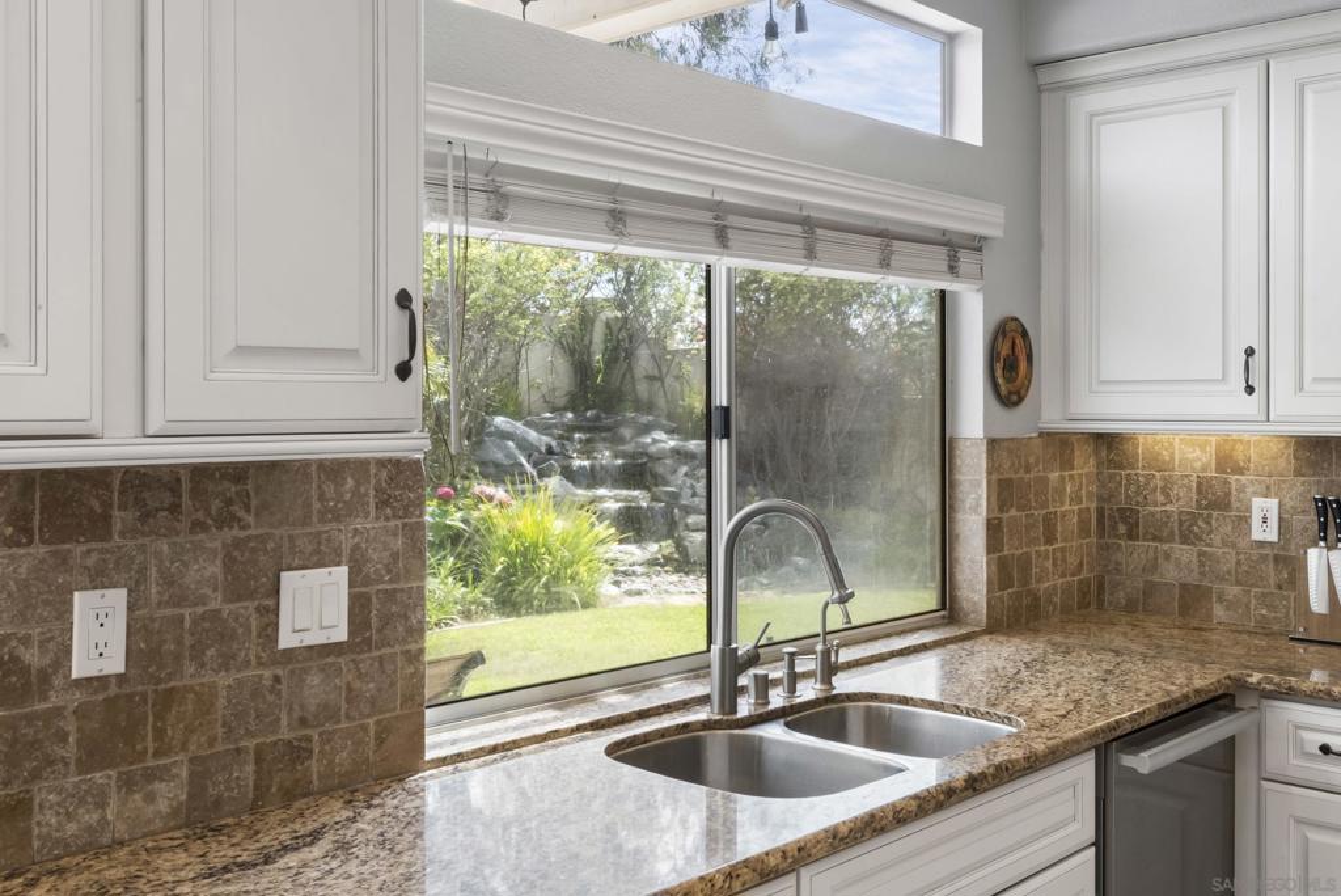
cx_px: 670
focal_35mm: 35
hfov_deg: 54.4
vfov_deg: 37.9
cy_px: 448
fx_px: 1304
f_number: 20
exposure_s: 1/8
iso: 500
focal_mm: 35
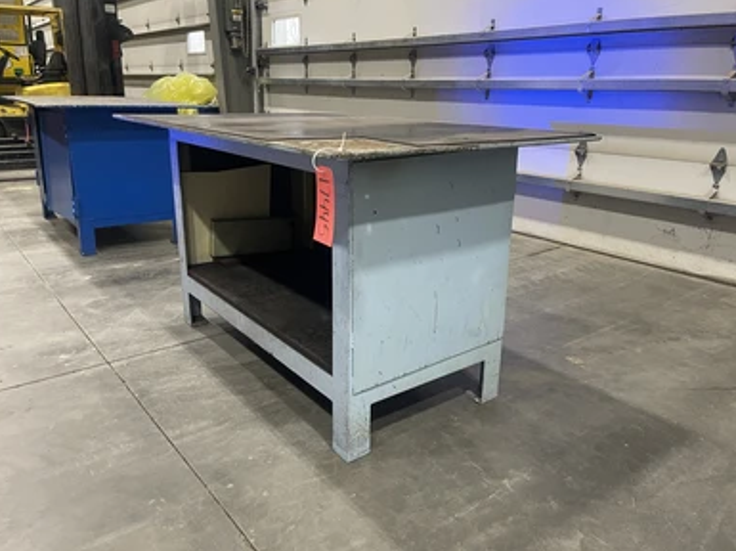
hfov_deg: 67.4
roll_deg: +0.1
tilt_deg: -16.0
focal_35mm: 26
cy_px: 266
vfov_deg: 53.0
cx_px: 371
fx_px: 552
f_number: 1.6
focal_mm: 5.1
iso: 400
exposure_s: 1/60
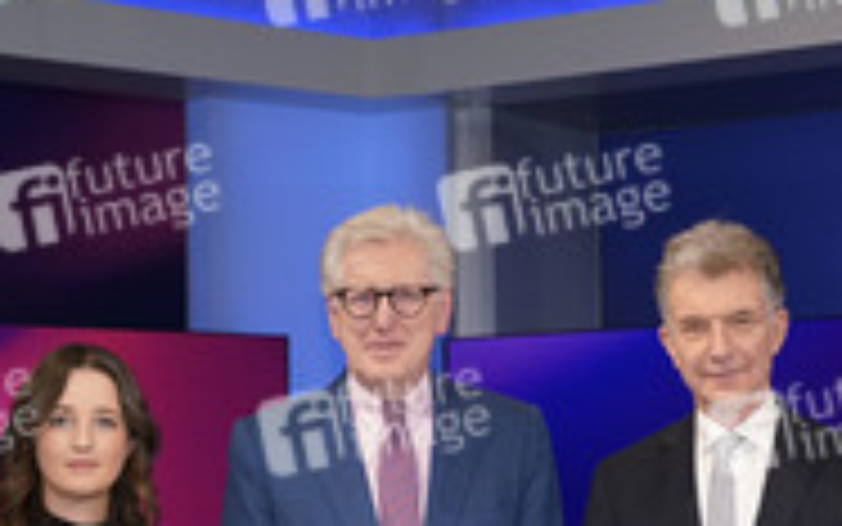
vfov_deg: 14.1
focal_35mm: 91
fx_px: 2089
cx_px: 435
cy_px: 535
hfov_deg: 22.8
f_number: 5
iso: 2000
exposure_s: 1/160
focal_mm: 37
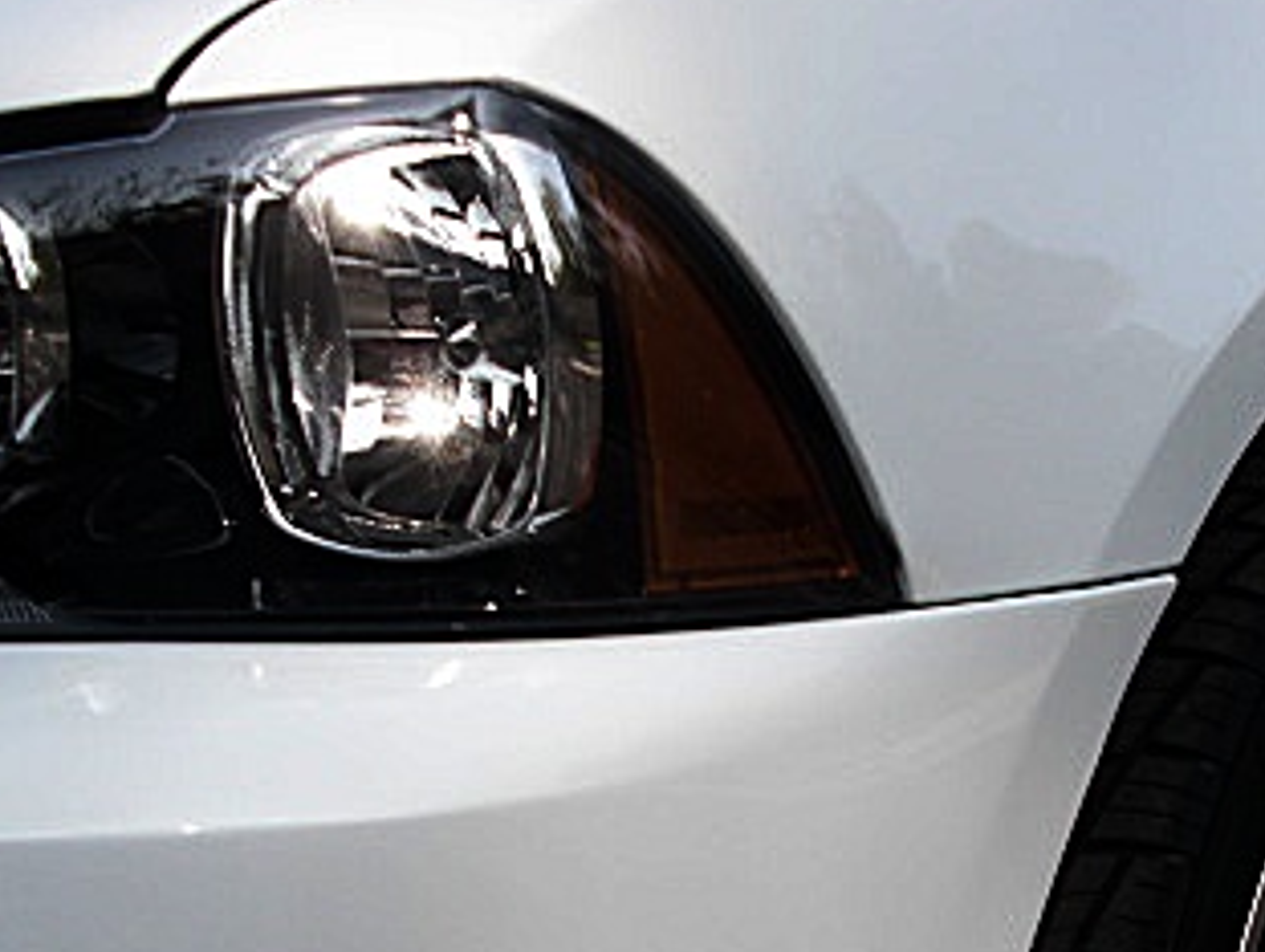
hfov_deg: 25.9
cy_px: 850
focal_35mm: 74
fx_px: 2707
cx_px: 972
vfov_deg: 19.6
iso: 50
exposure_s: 1/500
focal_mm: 6.3
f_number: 2.8
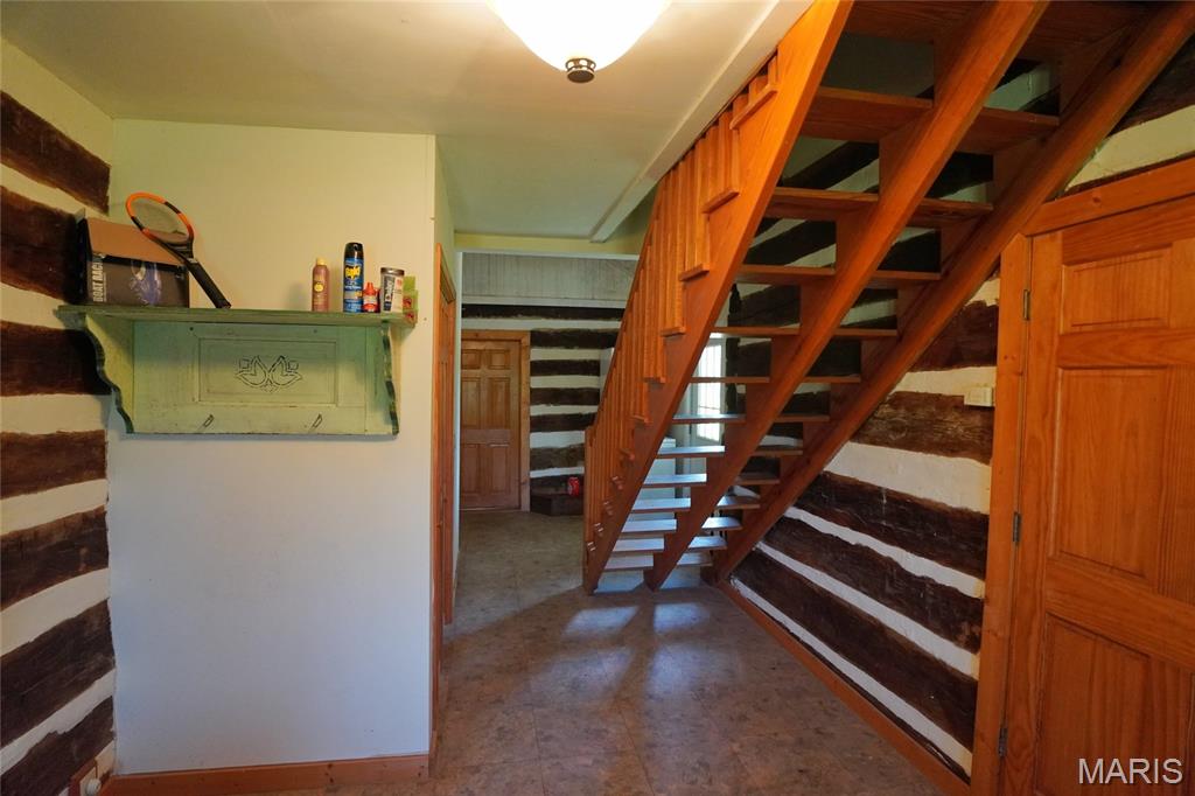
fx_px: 548
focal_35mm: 16
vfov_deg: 72.0
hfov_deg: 95.0
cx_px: 598
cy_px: 398
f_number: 2.8
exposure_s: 1/160
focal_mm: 11
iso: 2000
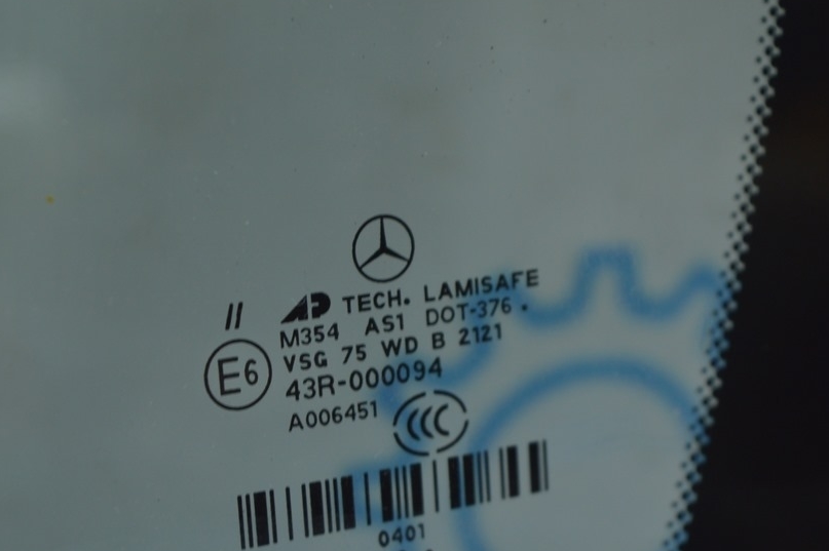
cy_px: 335
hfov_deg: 19.5
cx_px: 390
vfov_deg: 13.1
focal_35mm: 105
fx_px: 2408
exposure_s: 1/25
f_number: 5.6
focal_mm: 55
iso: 400
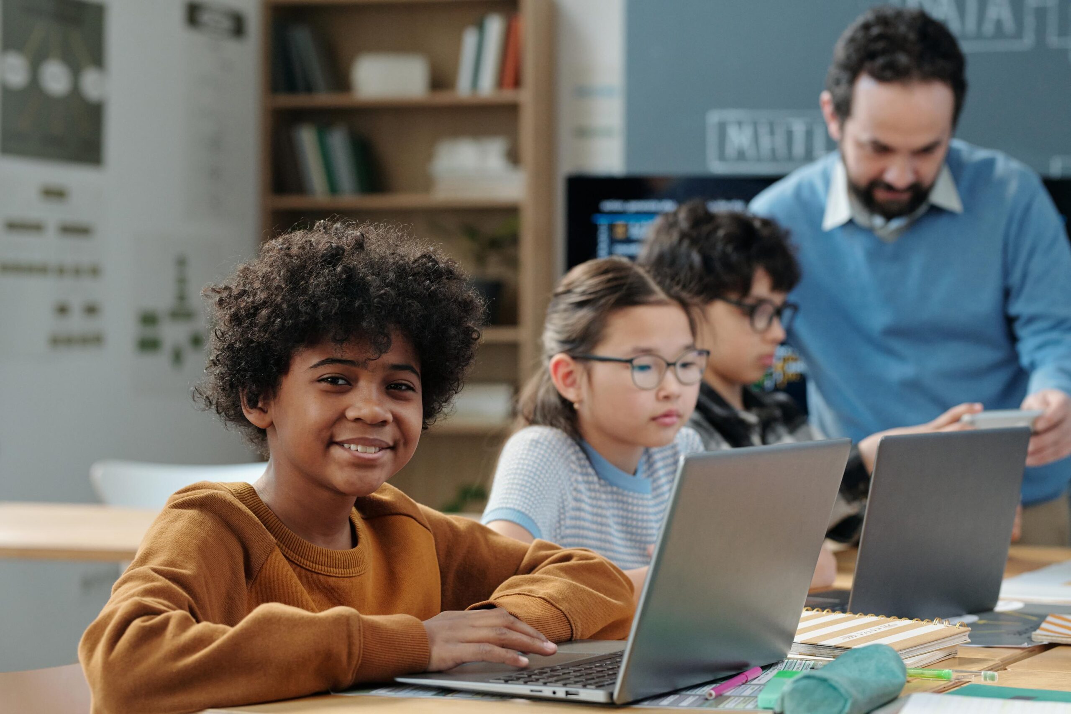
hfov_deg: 23.9
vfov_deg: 16.1
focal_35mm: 85
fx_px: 2529
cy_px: 357
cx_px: 536
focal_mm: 85
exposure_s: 1/160
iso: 1600
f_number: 3.5
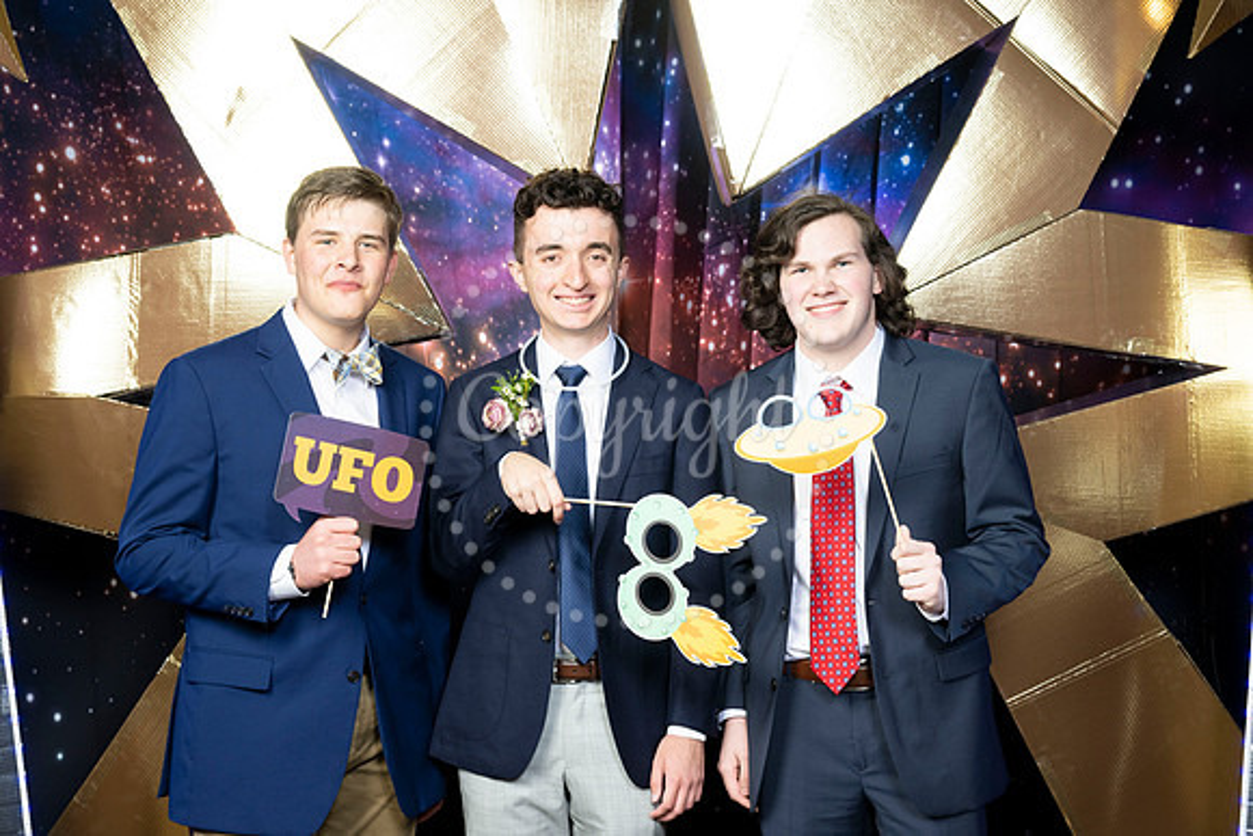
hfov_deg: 42.7
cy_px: 418
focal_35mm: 46
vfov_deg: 29.3
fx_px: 1601
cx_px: 626
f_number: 9
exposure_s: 1/160
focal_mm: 46
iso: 320
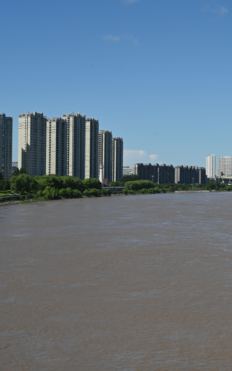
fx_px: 688
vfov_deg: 30.2
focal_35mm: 68
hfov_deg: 18.5
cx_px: 243
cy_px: 184
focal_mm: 44
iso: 100
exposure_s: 1/500
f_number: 8
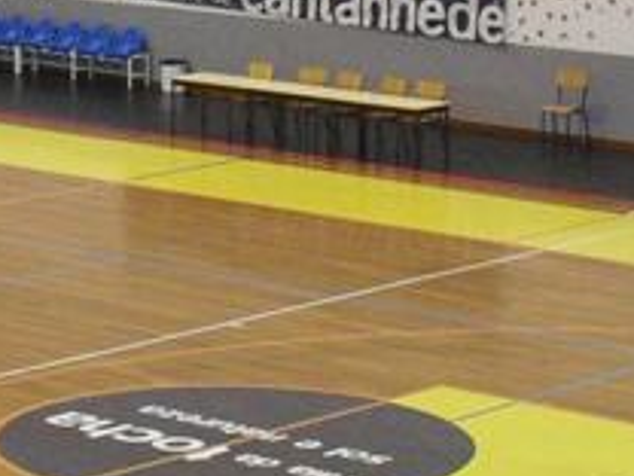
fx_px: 3150
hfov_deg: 11.1
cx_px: -262
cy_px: 153
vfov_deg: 8.6
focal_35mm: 172
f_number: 3.2
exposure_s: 1/45
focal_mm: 6.3
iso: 240
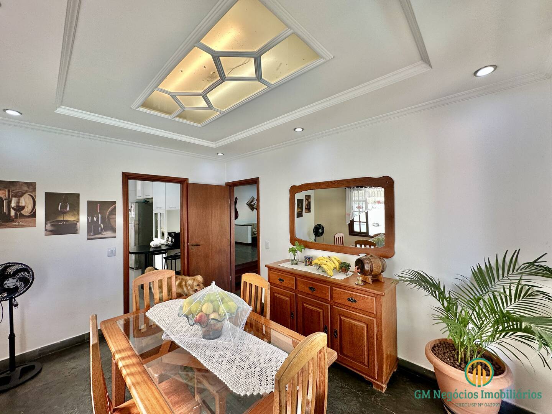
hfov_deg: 102.1
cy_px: 207
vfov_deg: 85.7
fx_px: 223
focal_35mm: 14
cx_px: 276
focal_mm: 2.22
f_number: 2.2
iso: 100
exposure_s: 1/120
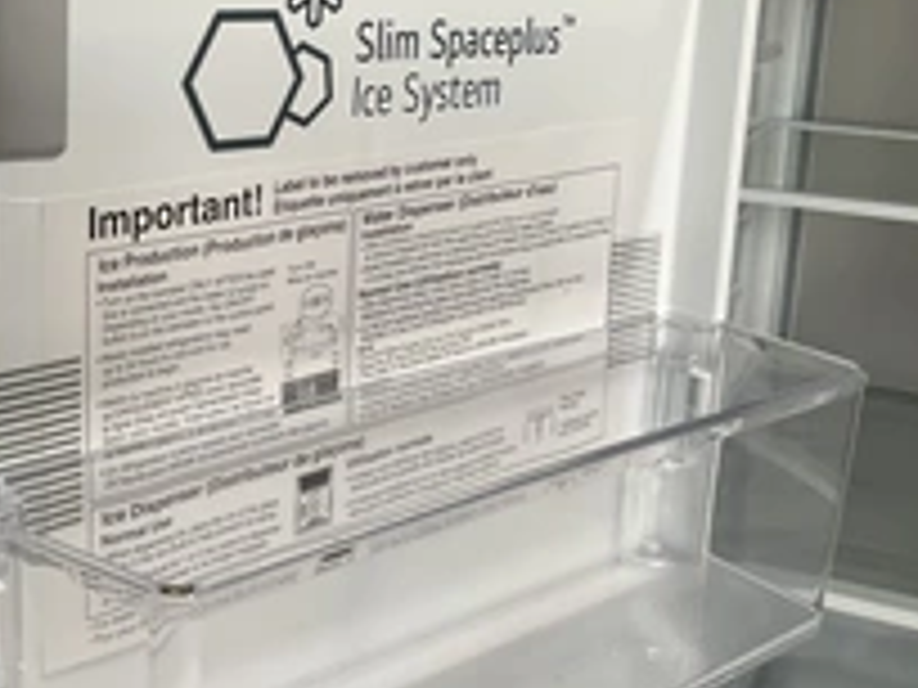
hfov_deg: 33.1
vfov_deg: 25.5
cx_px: 225
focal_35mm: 57
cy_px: 216
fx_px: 1512
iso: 40
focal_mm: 3
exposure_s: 1/122
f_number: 1.8
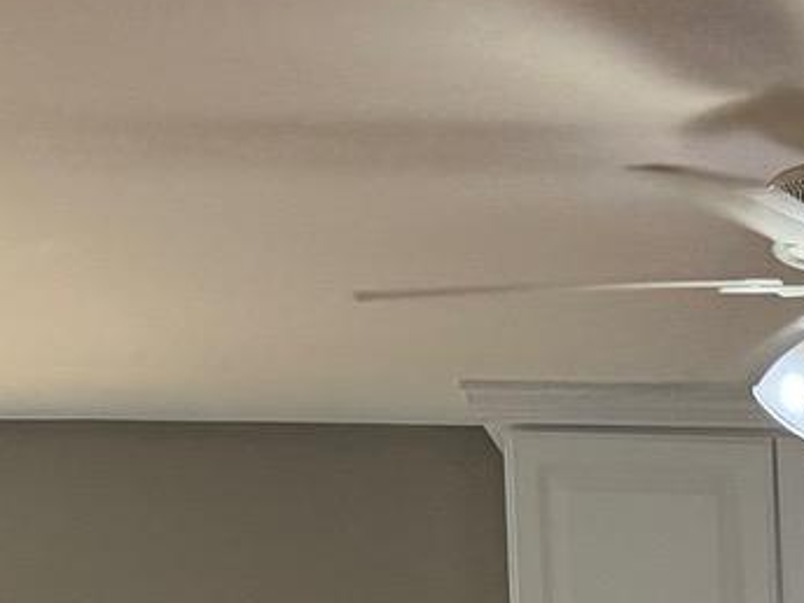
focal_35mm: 143
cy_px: 1430
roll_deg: +0.7
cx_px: 1250
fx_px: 3321
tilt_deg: -6.0
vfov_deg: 9.3
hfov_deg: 13.0
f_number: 1.78
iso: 320
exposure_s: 1/120
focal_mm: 6.76
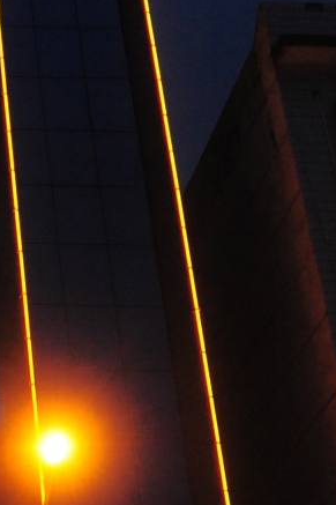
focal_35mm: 97
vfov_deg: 20.5
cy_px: 479
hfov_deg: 12.8
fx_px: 1359
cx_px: -268
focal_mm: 24
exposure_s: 1/50
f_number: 4
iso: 3200
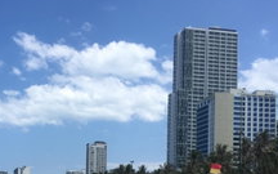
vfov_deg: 21.7
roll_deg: -2.0
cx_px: 67
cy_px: 184
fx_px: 432
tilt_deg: +3.2
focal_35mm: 57
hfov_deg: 34.9
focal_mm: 4.15
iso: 25
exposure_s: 1/2404
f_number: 2.2
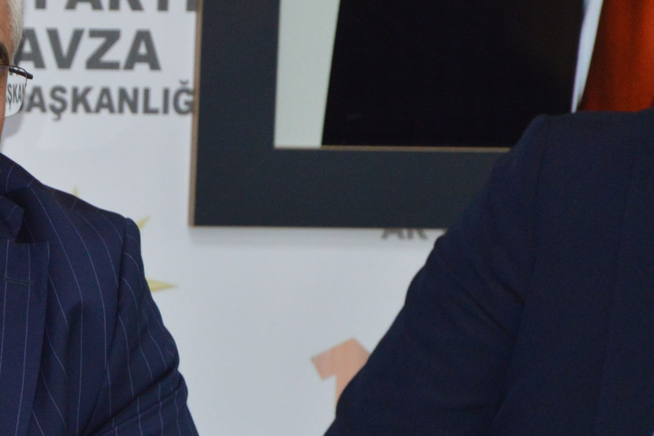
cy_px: 279
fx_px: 6469
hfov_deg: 5.8
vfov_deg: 3.9
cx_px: -43
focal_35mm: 356
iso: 1250
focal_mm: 105
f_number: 5.6
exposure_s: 1/60
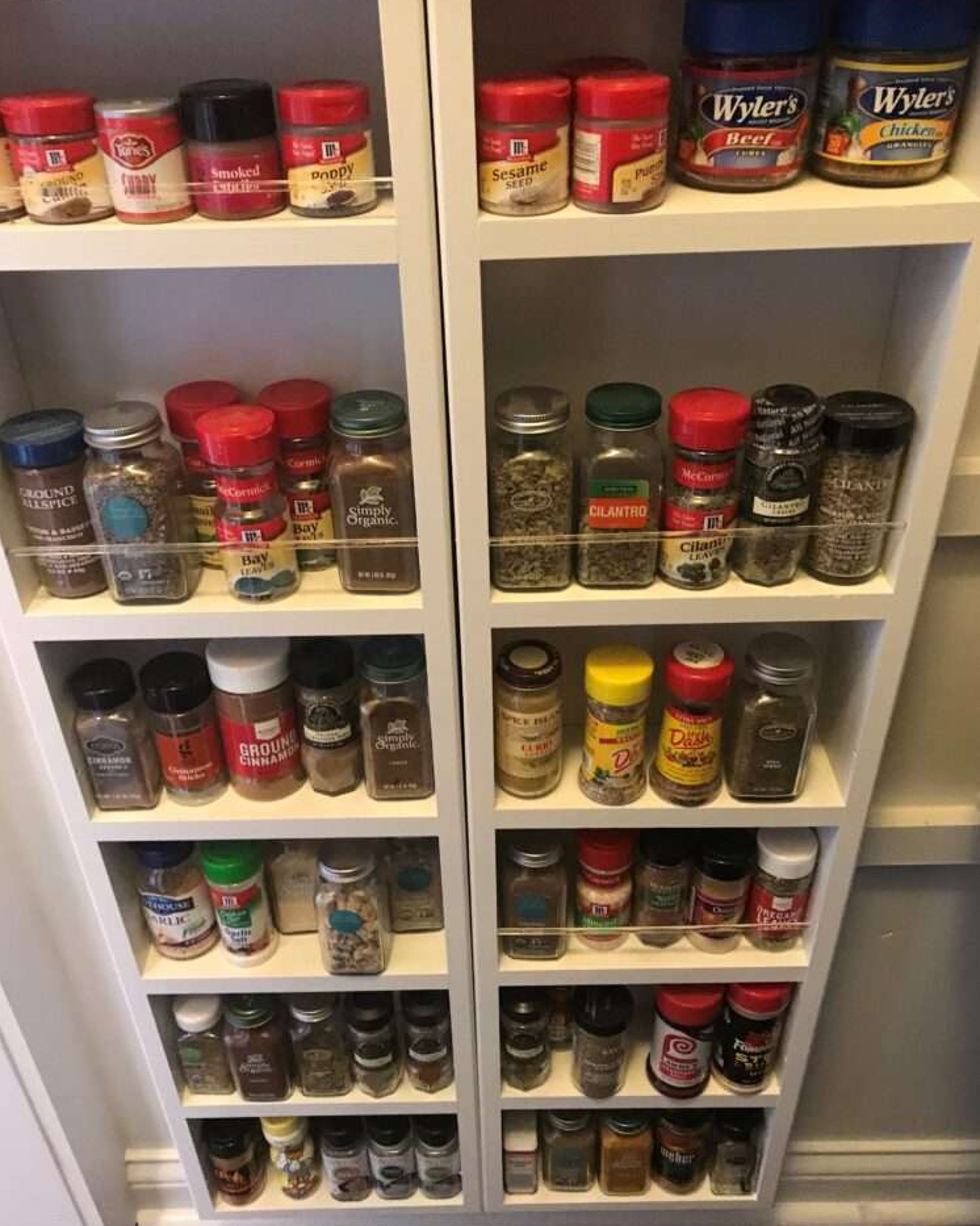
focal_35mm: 30
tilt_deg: -34.5
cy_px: 654
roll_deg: +1.7
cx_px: 482
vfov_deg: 58.7
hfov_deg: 48.5
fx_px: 1088
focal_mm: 3.99
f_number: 1.8
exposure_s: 1/11
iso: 100
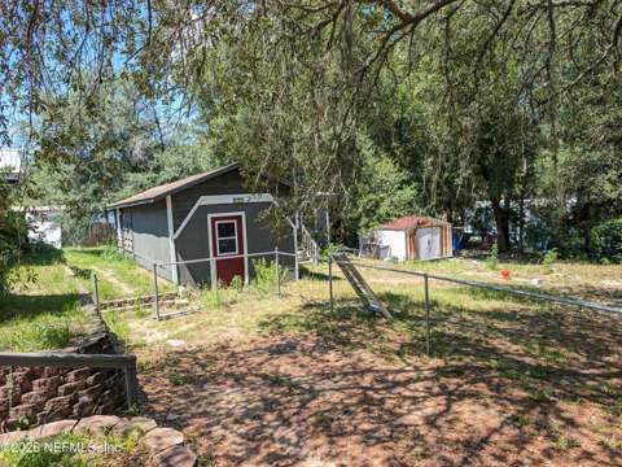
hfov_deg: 71.6
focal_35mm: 24
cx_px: 311
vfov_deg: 56.8
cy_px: 234
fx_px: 431
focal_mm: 6.9
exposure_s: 1/341
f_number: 1.68
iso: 21
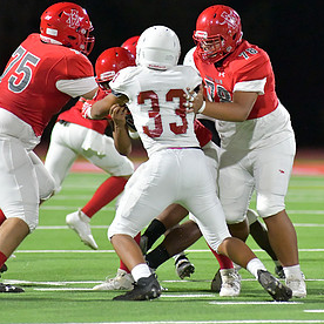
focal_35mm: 535
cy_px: 104
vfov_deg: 3.3
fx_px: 5665
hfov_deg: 3.3
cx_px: 189
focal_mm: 300
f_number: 4
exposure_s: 1/1250
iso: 11400
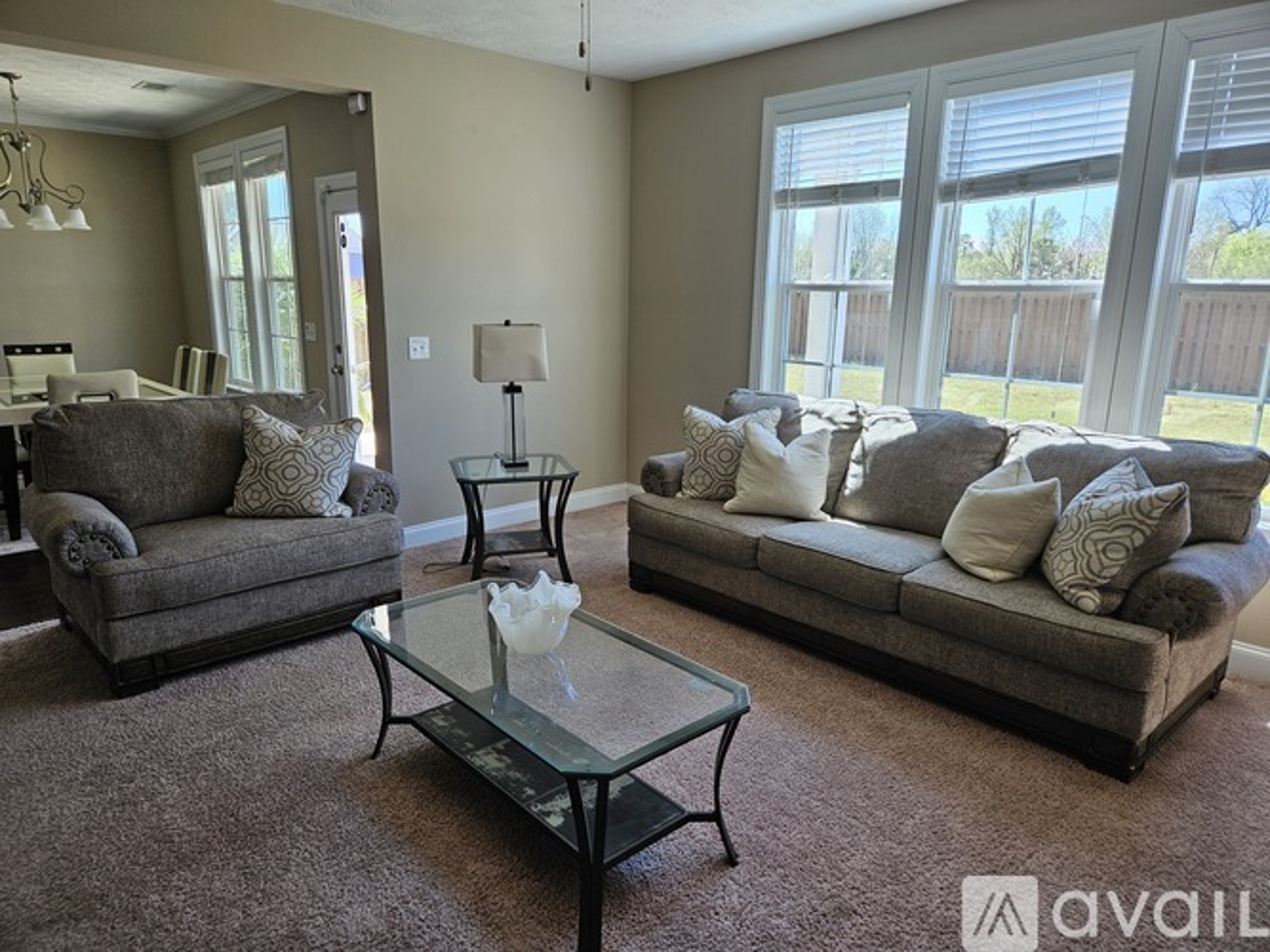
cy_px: 476
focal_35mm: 23
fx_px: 844
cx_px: 635
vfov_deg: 58.9
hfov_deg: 73.9
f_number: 1.8
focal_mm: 5.4
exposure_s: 1/180
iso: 64
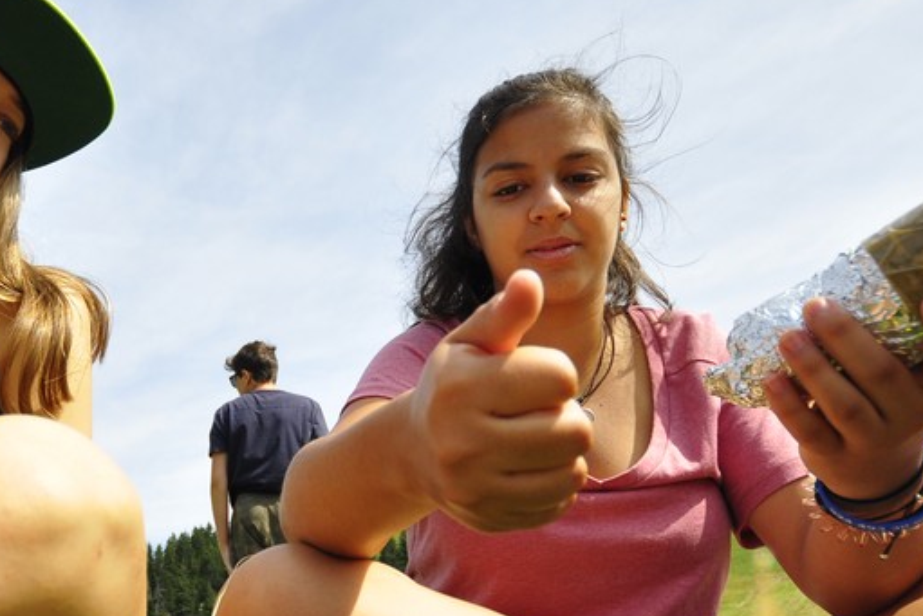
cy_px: 387
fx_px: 769
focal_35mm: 30
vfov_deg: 43.3
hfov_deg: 60.2
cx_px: 294
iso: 400
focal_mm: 10
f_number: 4
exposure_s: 1/2000
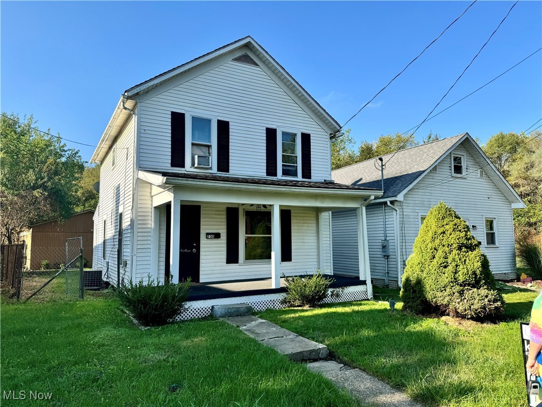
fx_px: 376
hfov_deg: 71.6
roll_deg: +0.4
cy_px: 204
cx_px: 271
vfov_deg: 56.8
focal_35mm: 24
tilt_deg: +5.6
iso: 80
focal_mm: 6.76
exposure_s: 1/2252
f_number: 1.78
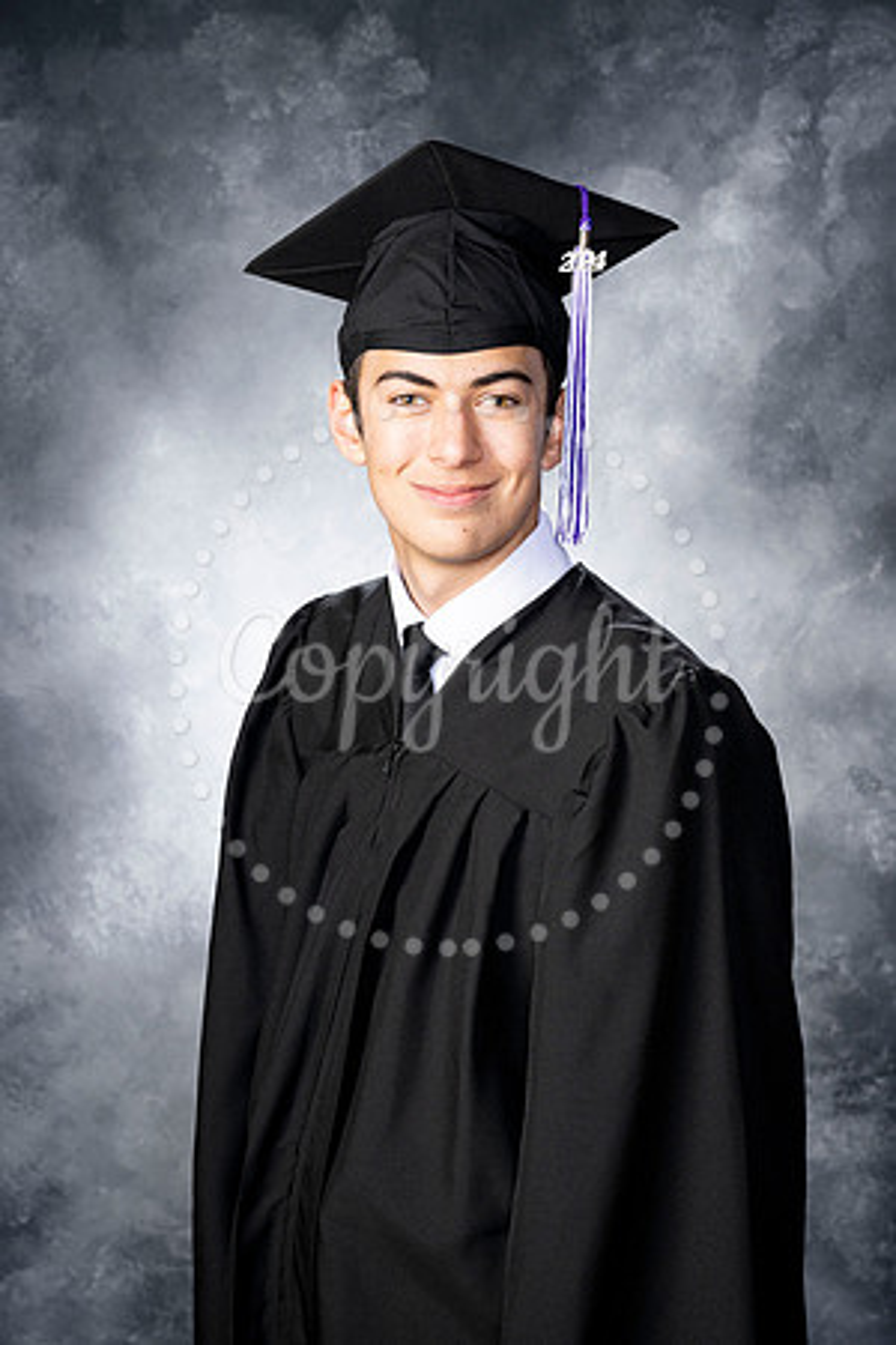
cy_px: 672
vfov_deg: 26.3
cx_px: 448
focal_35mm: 77
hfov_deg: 17.7
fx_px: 2874
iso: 250
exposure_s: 1/160
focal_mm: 77
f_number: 9
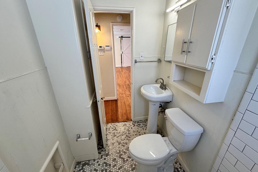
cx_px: 130
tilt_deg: -21.4
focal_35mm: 15
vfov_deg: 77.3
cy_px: 89
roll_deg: +0.7
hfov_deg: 100.4
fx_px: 108
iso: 125
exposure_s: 1/99
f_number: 2.2
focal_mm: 2.22
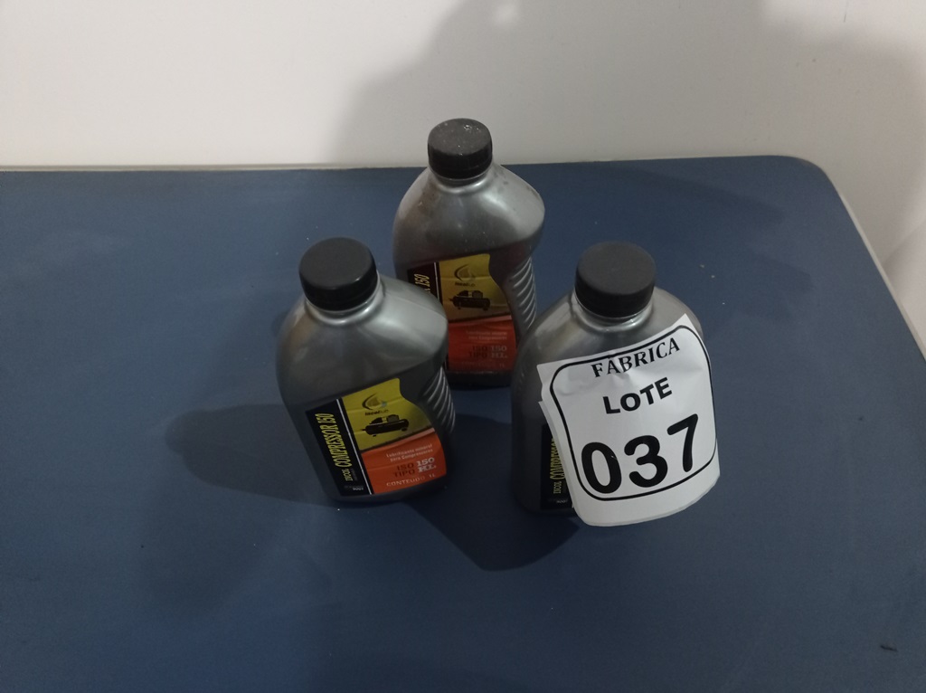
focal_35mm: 28
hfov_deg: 63.5
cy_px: 346
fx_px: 748
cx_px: 463
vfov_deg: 49.7
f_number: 1.79
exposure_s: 1/24
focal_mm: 4.7
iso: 874
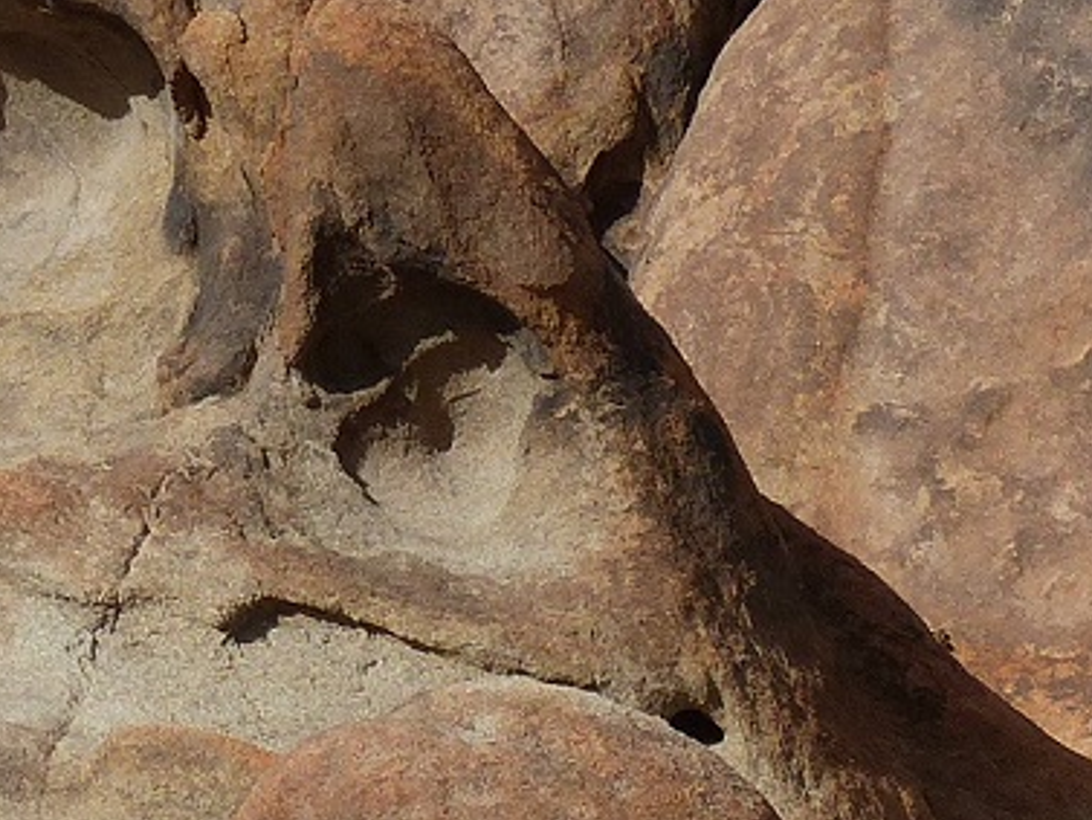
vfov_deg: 1.7
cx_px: -154
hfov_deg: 2.3
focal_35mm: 851
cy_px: -469
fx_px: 26854
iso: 100
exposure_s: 1/1600
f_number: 4.5
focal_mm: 37.3
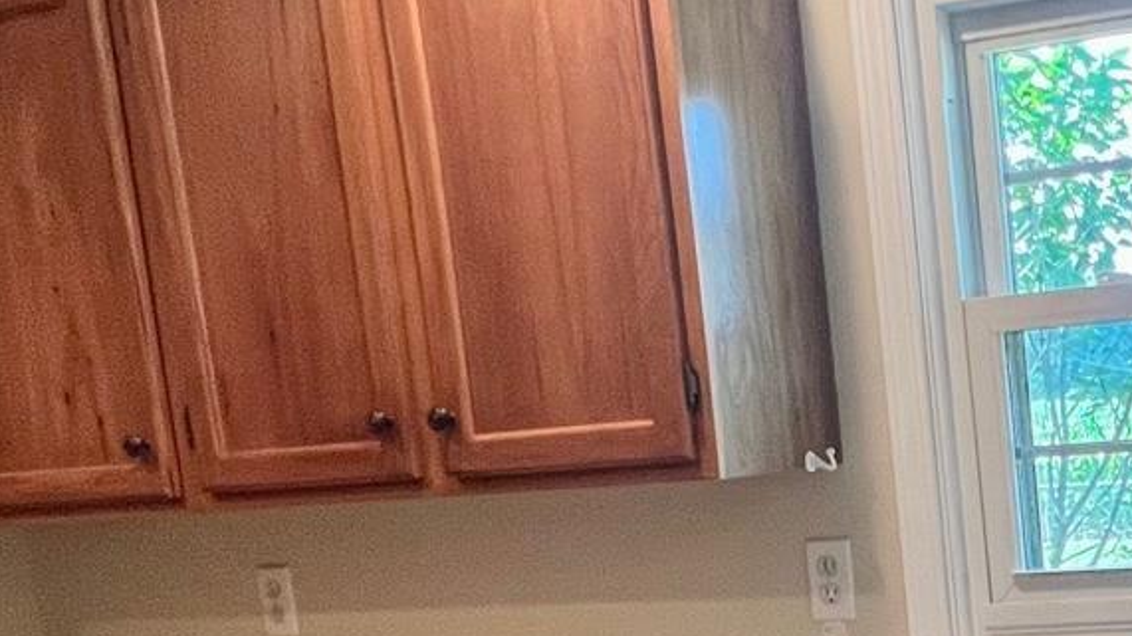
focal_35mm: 50
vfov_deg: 23.1
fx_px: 1501
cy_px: 606
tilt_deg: -8.3
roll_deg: +4.4
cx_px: 1158
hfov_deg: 36.7
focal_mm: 1.57
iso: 200
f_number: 1.8
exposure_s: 1/120
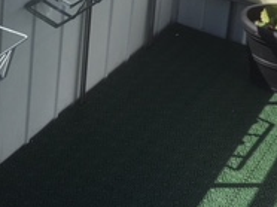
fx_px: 799
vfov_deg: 14.2
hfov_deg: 18.9
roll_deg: -2.1
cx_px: -30
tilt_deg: -18.1
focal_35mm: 100
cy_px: -57
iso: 25
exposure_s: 1/1451
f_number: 2.2
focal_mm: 4.15
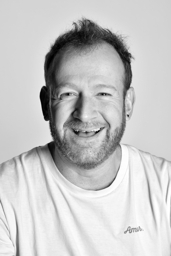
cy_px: 128
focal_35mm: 95
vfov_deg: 21.5
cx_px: 86
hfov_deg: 14.4
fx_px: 677
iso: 100
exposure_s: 1/100
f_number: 14
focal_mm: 95
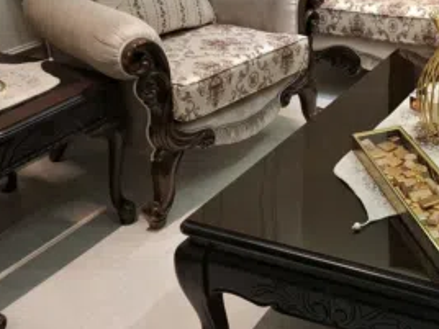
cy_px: 5
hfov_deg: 32.0
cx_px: 447
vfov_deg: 25.3
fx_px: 698
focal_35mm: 55
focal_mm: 5.54
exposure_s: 1/100
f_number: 1.8
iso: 200
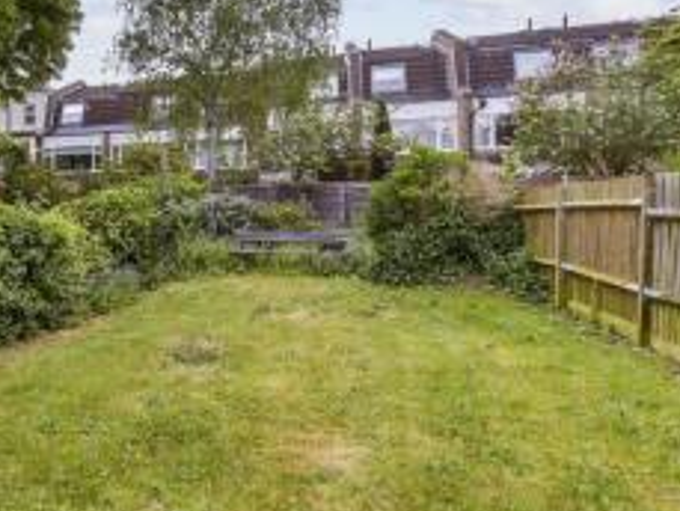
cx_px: 33
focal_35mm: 30
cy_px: 221
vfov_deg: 46.7
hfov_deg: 50.8
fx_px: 590
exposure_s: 1/80
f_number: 8
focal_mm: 10
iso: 160
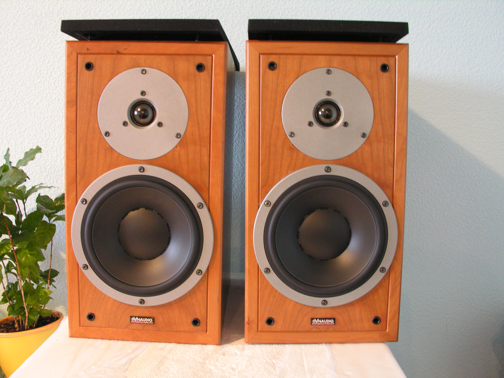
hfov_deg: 52.6
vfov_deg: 40.7
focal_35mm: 35
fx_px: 510
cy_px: 189
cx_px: 252
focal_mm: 8.9
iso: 200
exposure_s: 1/1.5
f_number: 4
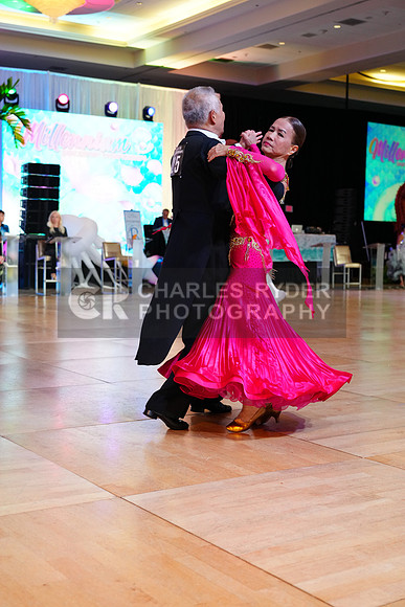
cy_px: 304
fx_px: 809
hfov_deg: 28.1
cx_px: 202
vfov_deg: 41.1
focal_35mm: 48
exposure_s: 1/400
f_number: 4
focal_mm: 48
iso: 2500
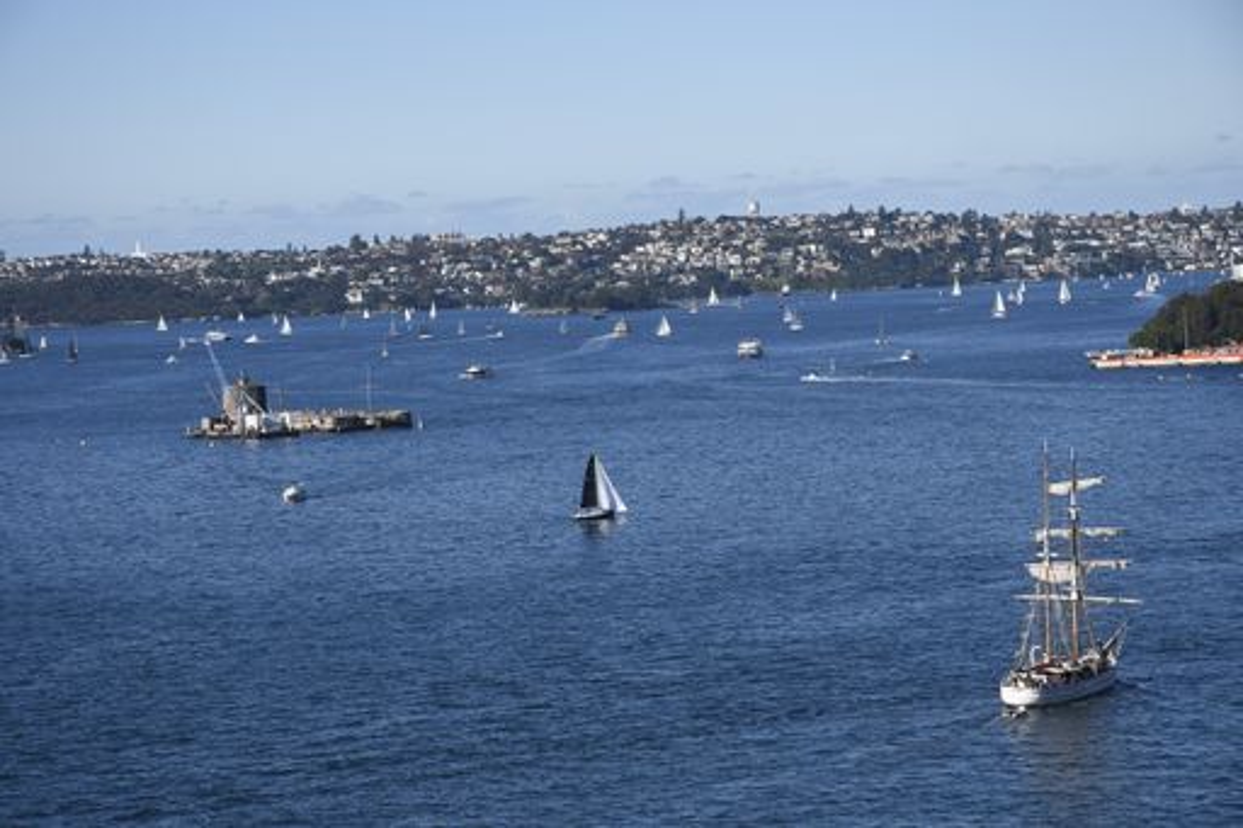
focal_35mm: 120
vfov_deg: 11.4
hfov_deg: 17.1
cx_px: 622
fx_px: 4142
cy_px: 414
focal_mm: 80
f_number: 8
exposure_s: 1/400
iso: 100
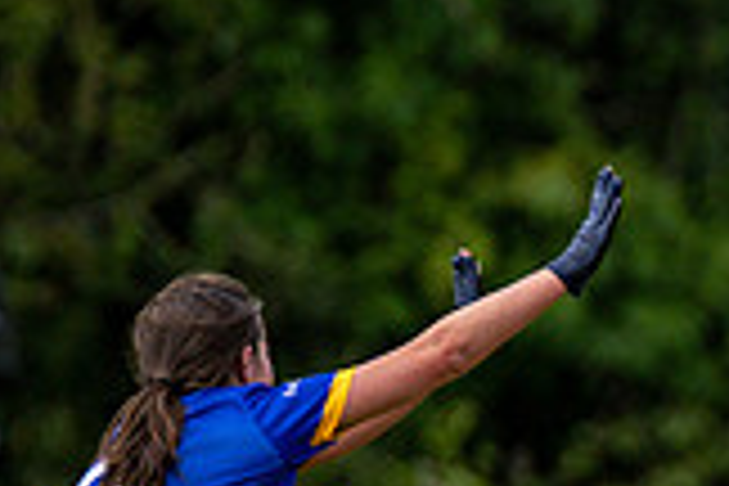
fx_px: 30980
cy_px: 493
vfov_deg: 0.9
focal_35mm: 1530
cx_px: 1742
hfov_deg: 1.3
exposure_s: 1/4000
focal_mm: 300
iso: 450
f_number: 2.8
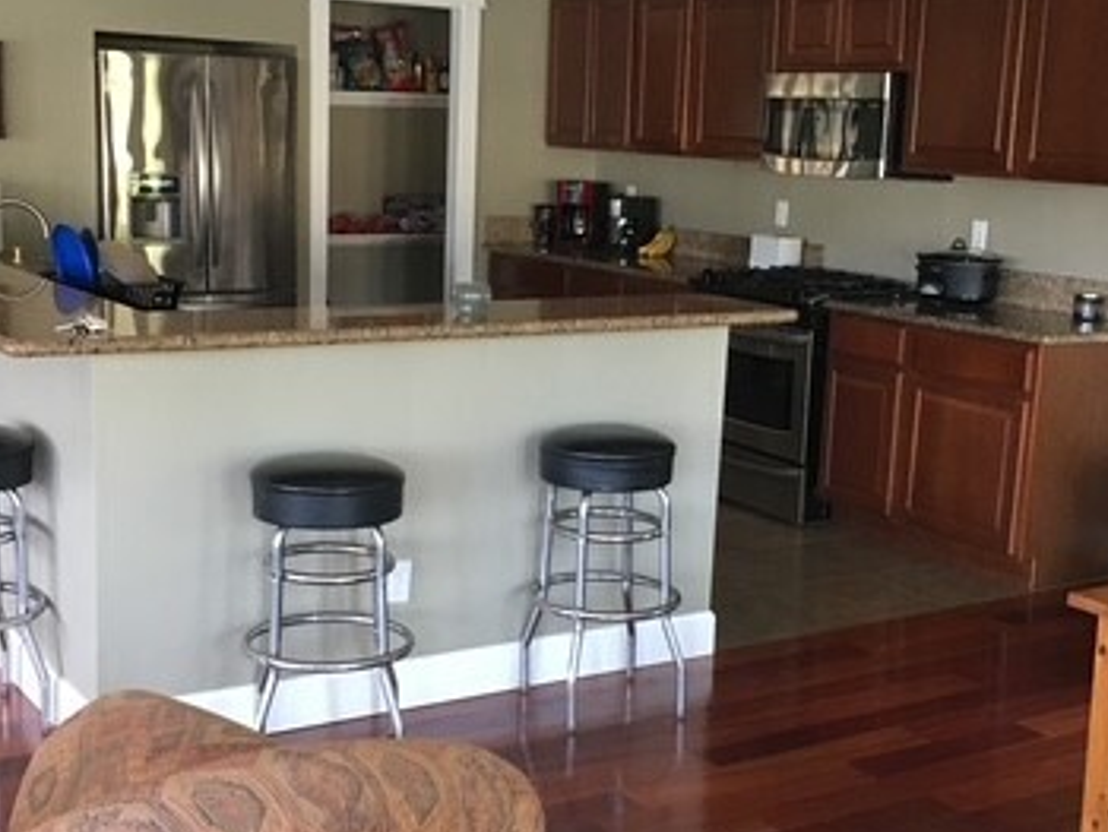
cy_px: 446
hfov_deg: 36.1
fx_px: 1698
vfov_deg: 27.5
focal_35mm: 53
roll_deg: -1.2
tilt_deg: -11.5
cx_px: 601
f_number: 2.2
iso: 125
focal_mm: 4.15
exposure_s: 1/33
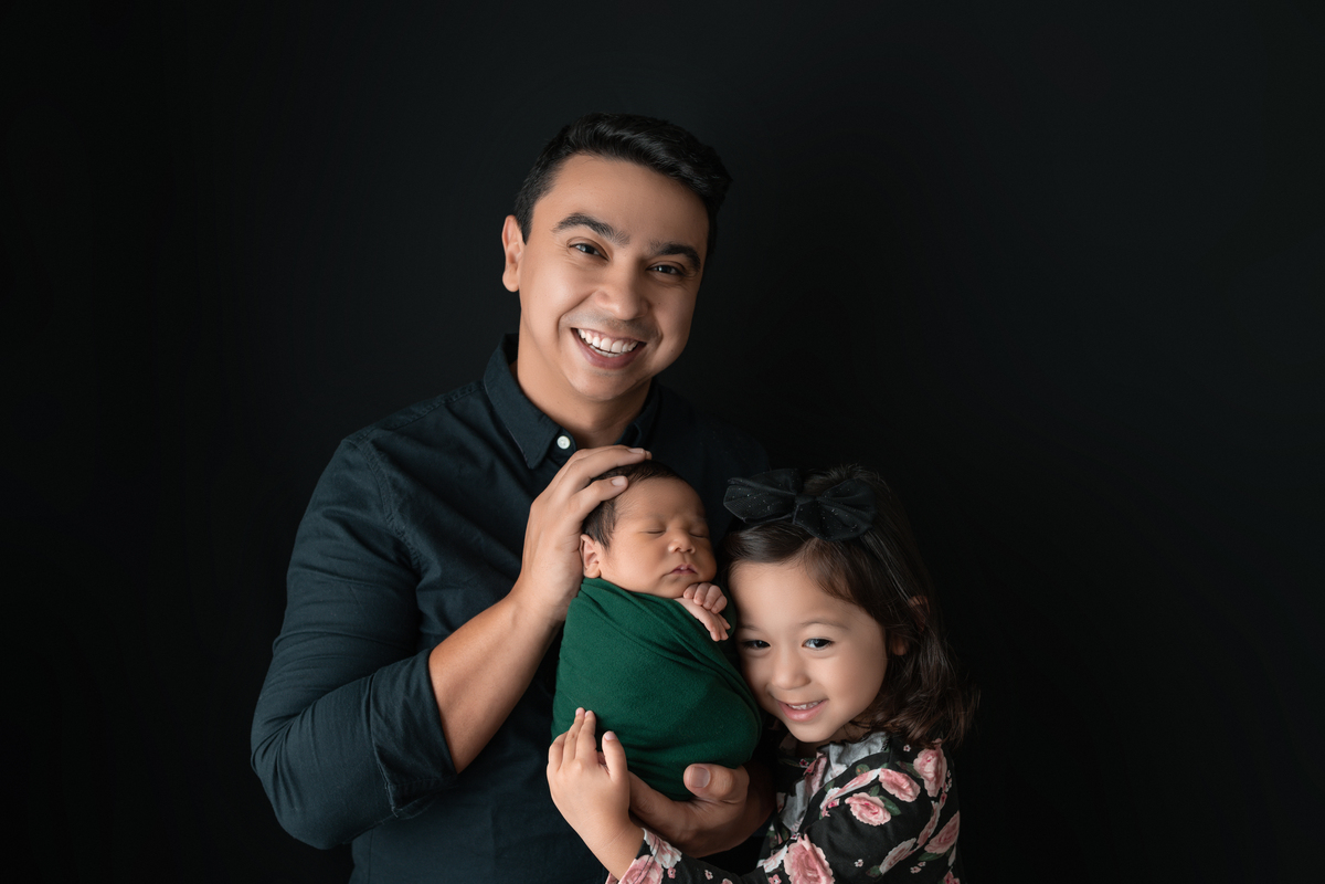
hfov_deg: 65.5
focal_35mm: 28
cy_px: 442
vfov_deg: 46.4
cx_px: 662
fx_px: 1030
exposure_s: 1/200
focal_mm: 28
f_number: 4.5
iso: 100
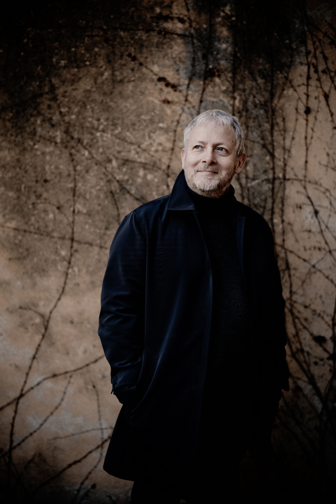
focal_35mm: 50
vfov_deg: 39.6
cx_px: 168
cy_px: 252
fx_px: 700
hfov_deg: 27.0
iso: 160
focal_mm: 50
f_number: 1.4
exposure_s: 1/320
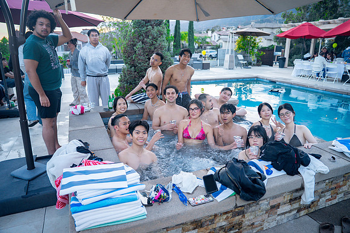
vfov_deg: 53.2
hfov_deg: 73.7
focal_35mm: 24
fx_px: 233
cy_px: 116
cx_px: 175
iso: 640
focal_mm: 24
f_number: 2.8
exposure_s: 1/160
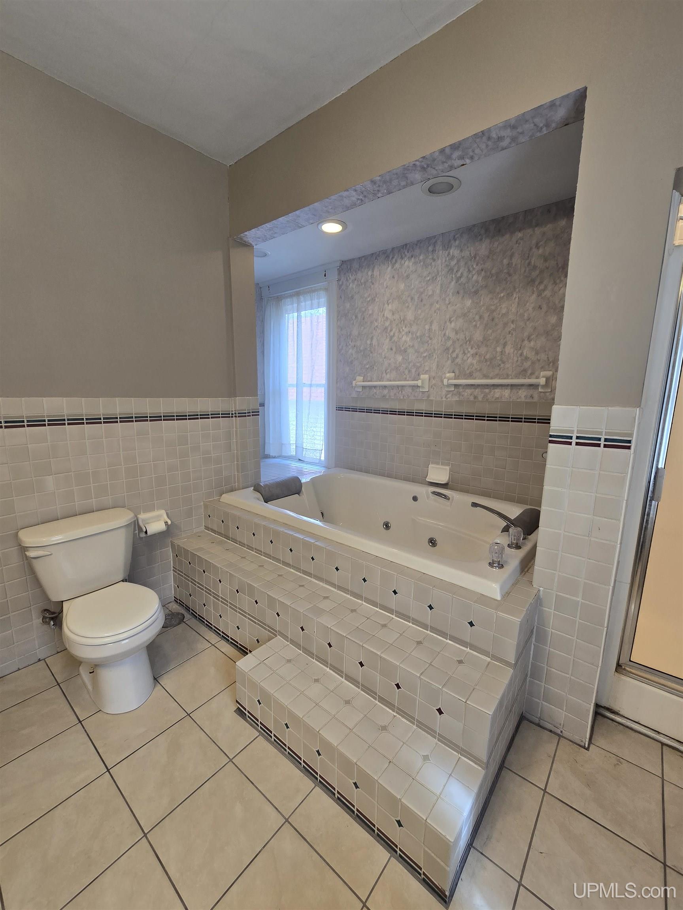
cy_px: 455
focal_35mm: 13
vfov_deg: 106.2
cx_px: 342
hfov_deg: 89.9
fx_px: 342
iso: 100
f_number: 2.2
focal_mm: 2.2
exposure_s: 1/60
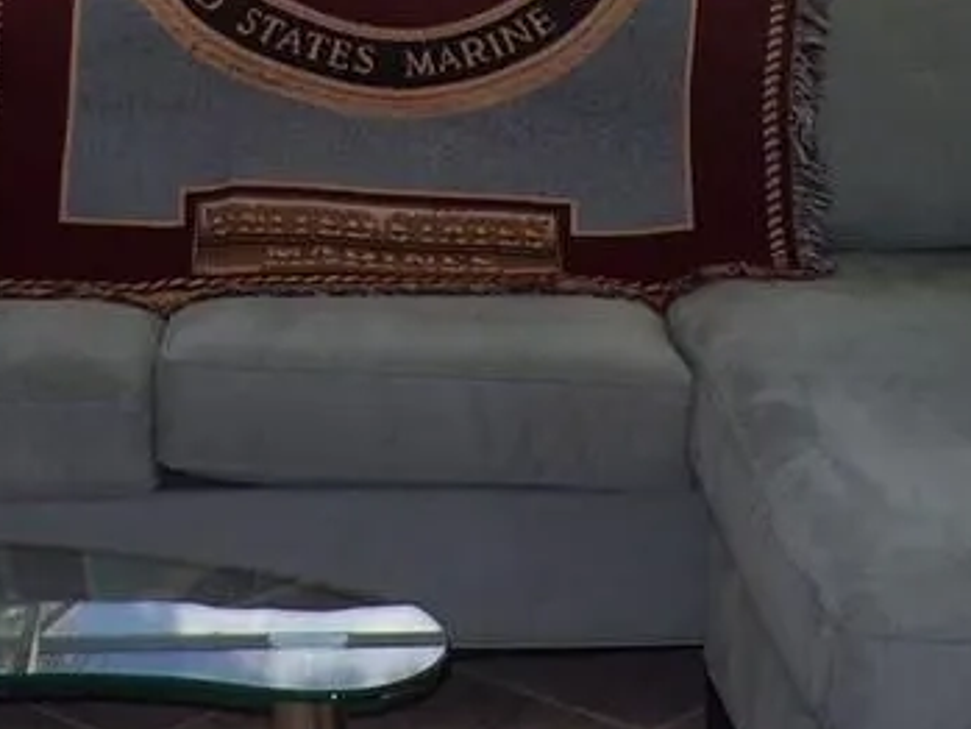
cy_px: 8
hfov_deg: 17.9
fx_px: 3087
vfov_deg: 13.3
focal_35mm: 110
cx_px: 415
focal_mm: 4.3
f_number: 3
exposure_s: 1/150
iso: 80
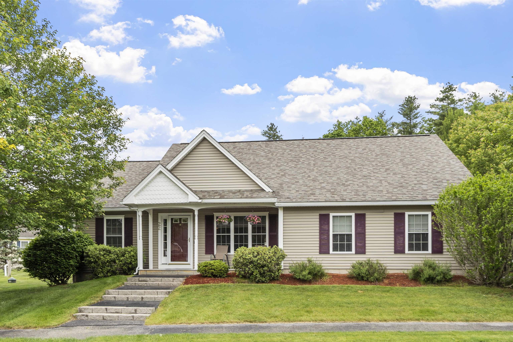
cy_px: 171
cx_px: 256
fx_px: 385
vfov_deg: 47.9
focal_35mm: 27
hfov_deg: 67.4
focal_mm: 18
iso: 100
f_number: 8
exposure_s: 1/125
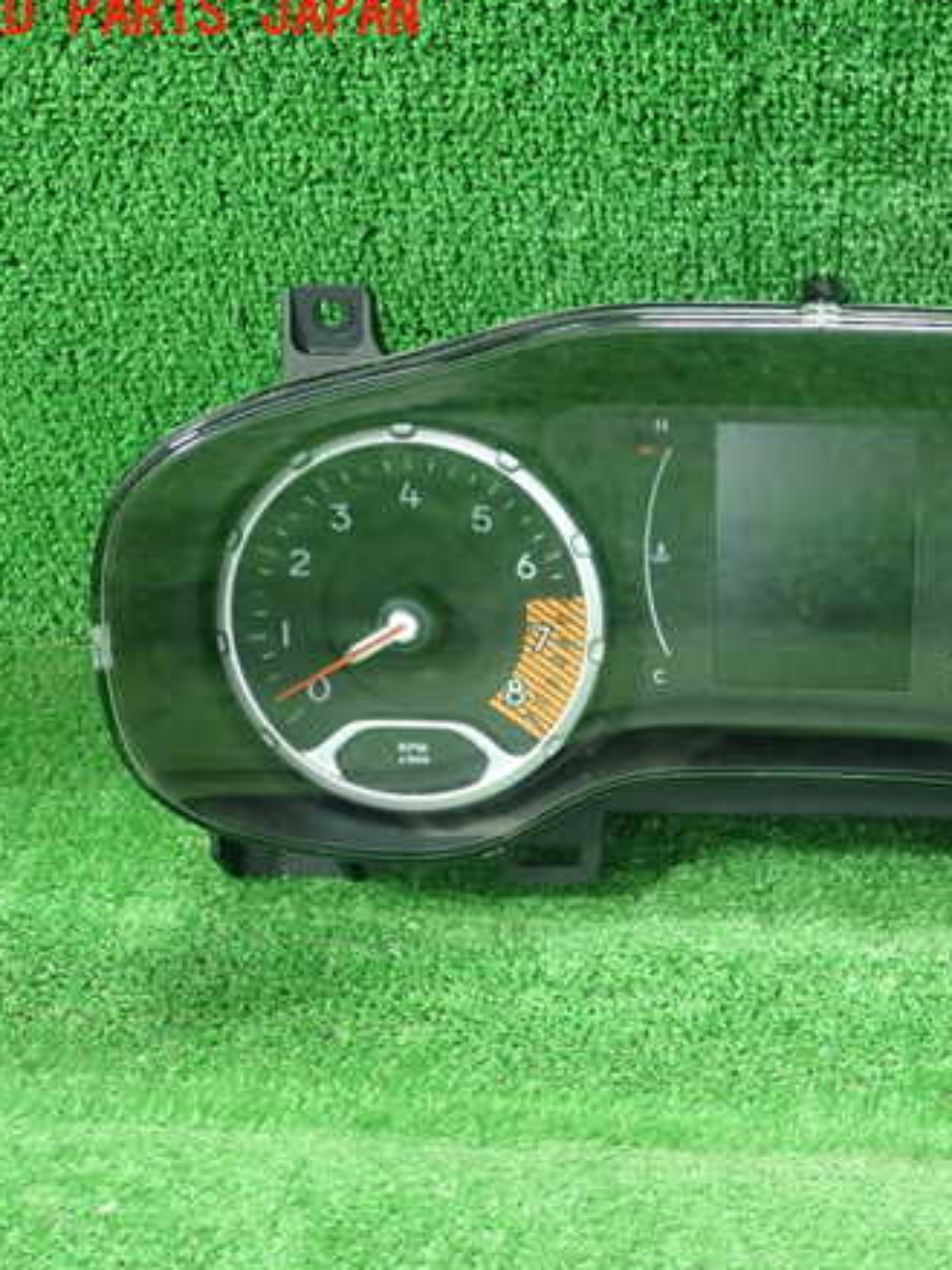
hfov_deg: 34.1
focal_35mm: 41
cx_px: 761
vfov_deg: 45.8
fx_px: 1504
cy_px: 631
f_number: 2.3
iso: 800
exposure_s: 1/100
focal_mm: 5.5
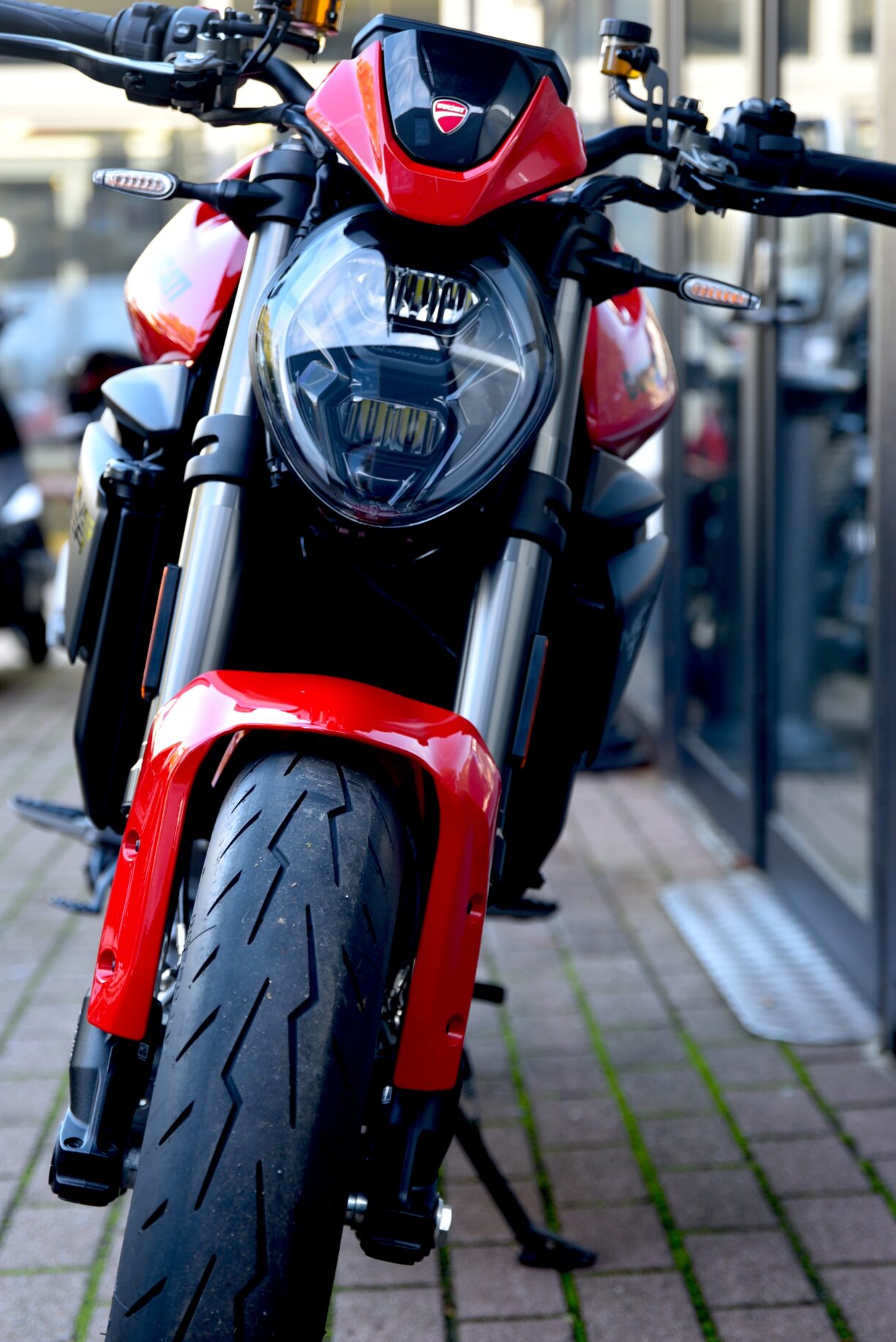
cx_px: 391
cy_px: 664
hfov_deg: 18.0
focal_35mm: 76
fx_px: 2834
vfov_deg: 26.6
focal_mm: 55
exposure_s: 1/60
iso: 200
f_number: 3.2
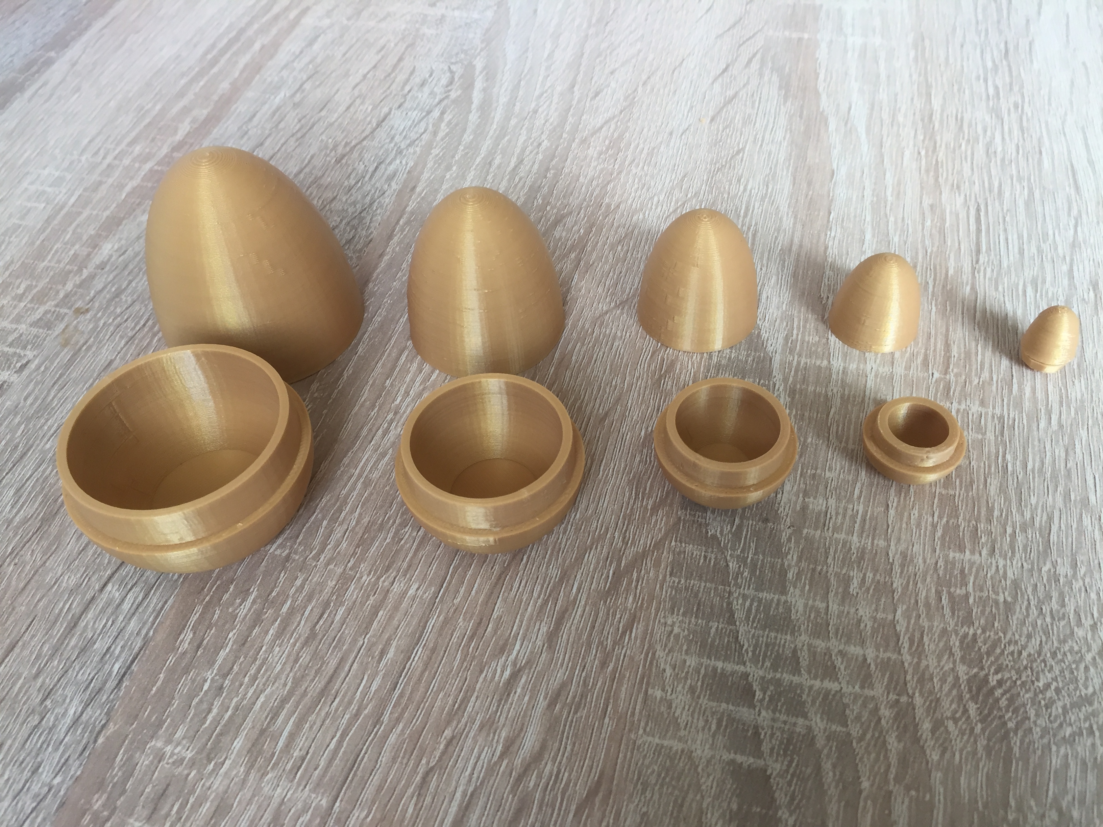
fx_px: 924
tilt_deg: -48.5
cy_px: 414
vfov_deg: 48.2
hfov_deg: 61.7
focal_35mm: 29
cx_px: 552
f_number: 2.2
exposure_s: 1/33
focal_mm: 4.15
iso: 32
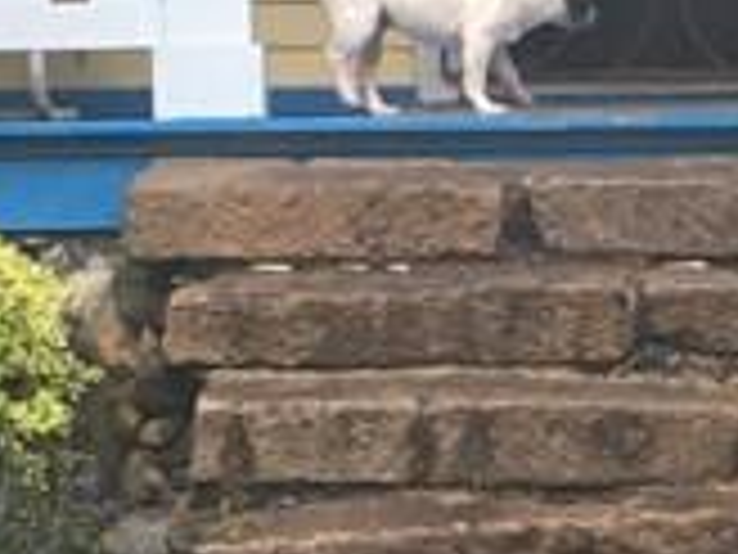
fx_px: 3859
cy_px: 383
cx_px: 747
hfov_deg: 10.8
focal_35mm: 181
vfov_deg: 8.2
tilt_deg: -4.8
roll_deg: +2.3
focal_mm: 4.15
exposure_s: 1/30
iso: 64
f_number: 2.2
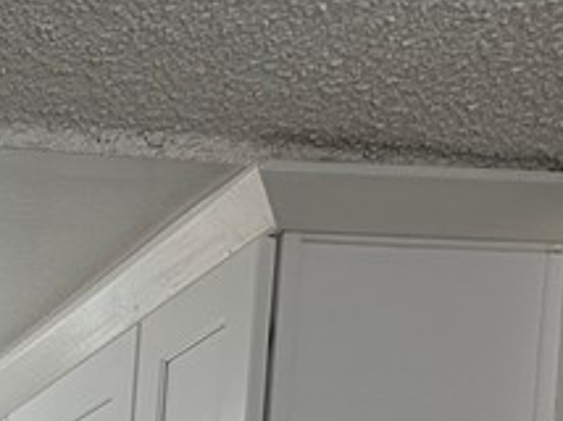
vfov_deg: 11.2
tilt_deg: -2.3
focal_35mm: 115
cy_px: 939
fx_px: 1868
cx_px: -579
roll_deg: -3.7
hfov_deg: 14.2
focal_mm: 6.86
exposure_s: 1/120
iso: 80
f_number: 1.78
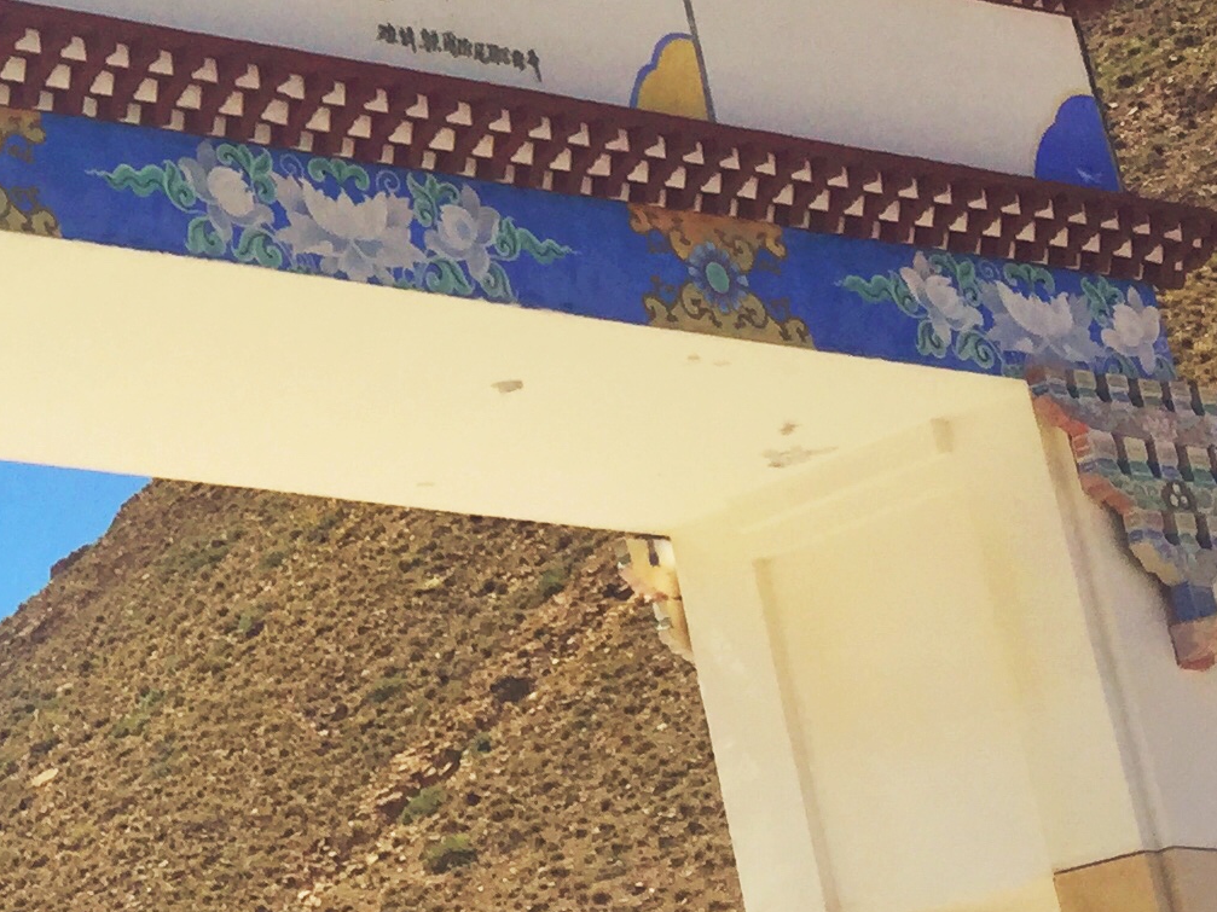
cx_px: -283
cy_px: -31
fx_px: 3304
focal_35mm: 94
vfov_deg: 15.4
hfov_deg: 19.5
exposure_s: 1/2326
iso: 32
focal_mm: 4.15
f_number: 2.2
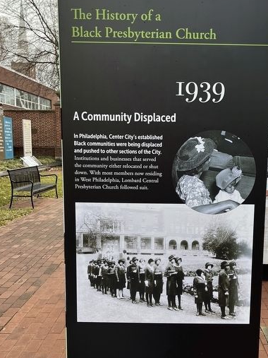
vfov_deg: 45.7
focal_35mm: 41
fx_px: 423
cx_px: 162
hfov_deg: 35.0
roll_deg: -0.4
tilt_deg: -7.8
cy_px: 204
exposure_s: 1/171
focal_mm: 5.1
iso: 40
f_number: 1.6
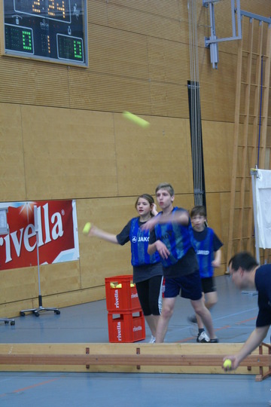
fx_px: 1186
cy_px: 204
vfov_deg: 19.5
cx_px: 136
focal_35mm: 105
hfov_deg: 13.0
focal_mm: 70
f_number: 5.6
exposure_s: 1/30
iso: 800
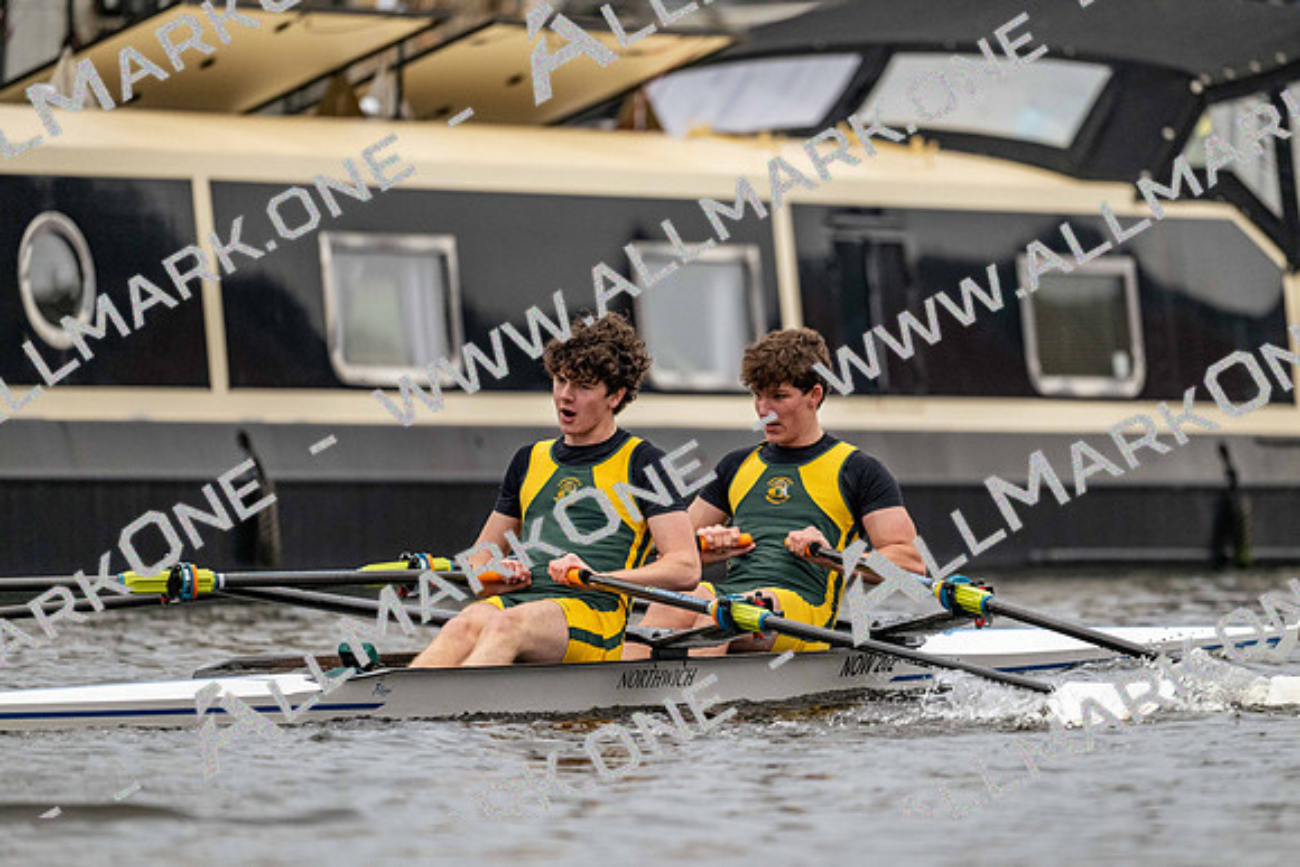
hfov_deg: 5.2
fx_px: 14447
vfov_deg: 3.4
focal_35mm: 400
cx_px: 650
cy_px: 434
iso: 2800
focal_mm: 400
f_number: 4.5
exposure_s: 1/2000
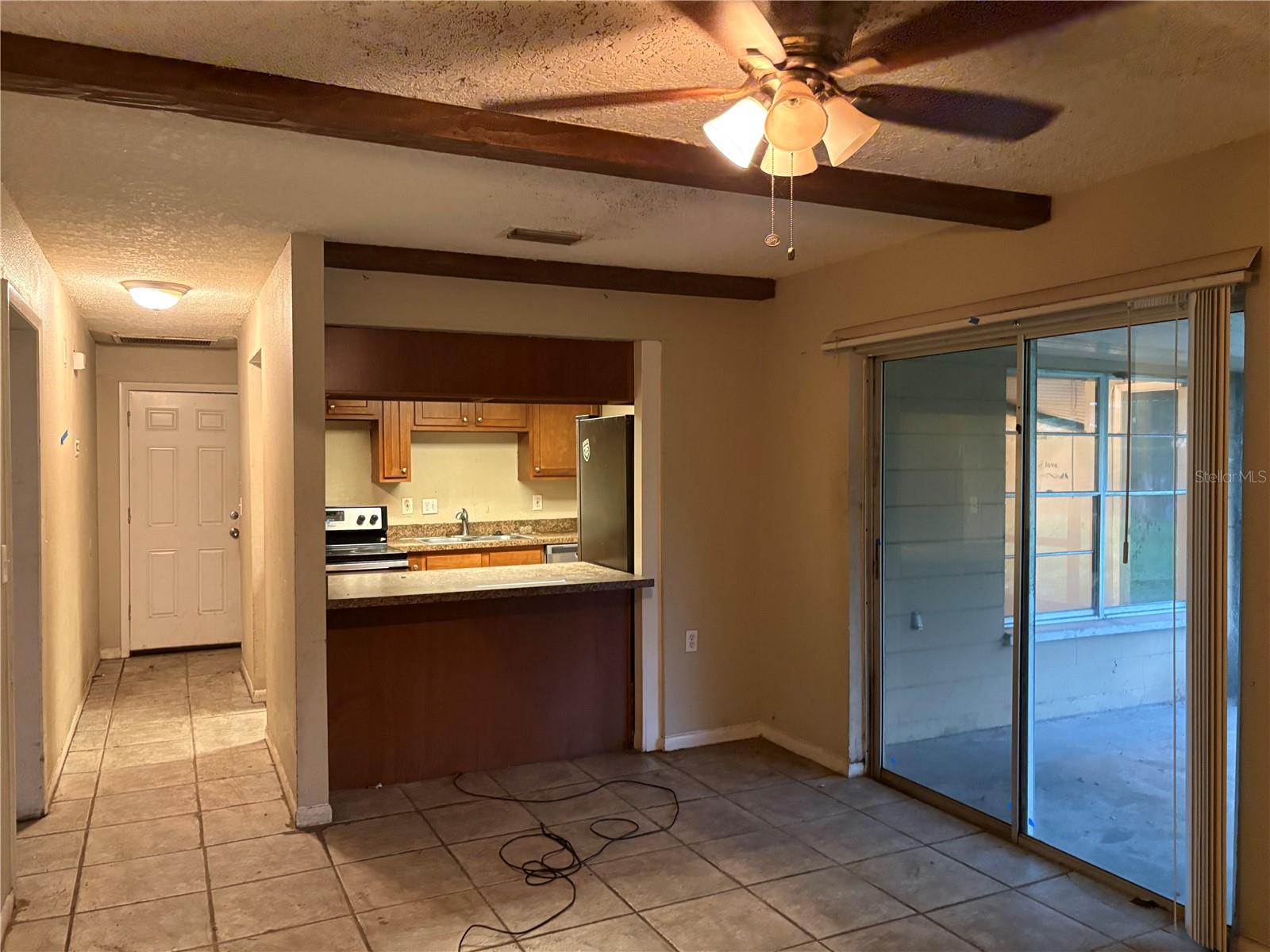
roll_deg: +0.9
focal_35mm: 26
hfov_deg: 67.3
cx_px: 635
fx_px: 954
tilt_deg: +0.1
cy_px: 476
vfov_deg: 53.1
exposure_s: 1/30
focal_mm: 5.96
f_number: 1.6
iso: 500
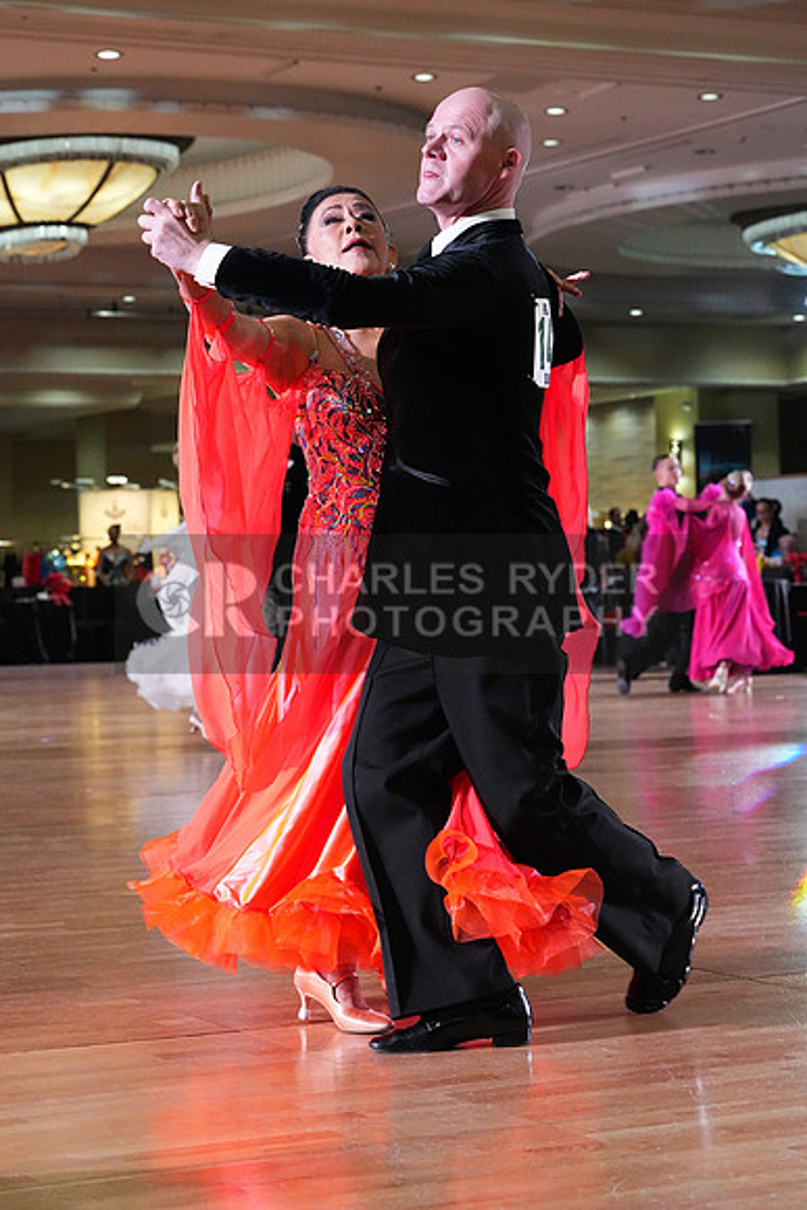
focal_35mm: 82
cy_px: 605
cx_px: 404
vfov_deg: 24.8
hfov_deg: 16.7
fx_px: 2755
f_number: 6.3
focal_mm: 82
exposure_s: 1/400
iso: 10000
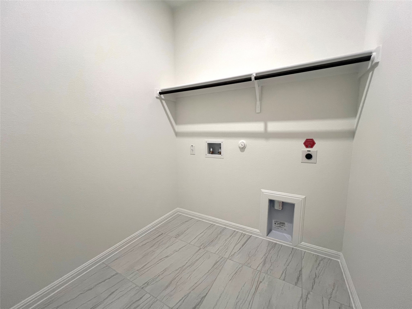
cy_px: 154
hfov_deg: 106.2
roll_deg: +0.5
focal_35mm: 13
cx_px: 206
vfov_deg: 89.9
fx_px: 155
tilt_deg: -7.3
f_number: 1.8
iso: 125
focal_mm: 1.57
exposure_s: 1/60
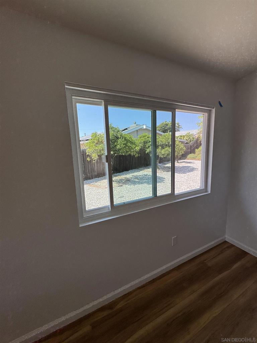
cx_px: 128
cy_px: 172
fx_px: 139
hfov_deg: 85.7
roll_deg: +1.7
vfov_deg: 102.1
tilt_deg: -6.6
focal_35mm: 14
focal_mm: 2.22
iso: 40
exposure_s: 1/375
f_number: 2.2
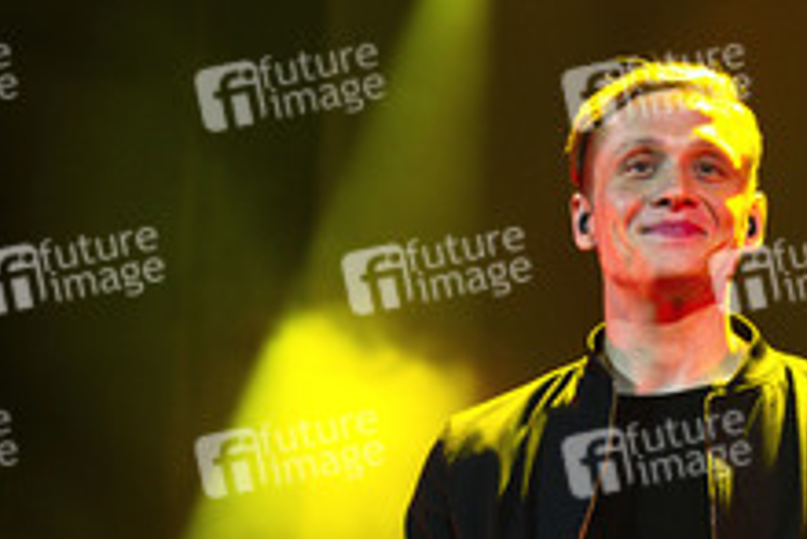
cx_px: 704
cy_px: 546
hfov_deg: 14.2
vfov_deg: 9.5
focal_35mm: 143
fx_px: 3208
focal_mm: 70
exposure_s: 1/200
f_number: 3.5
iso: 3200
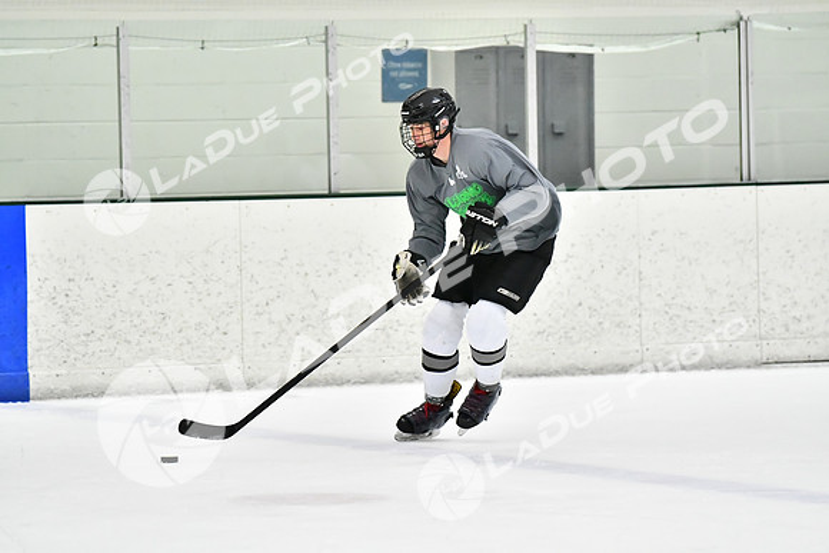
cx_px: 414
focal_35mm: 195
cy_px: 276
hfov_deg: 10.5
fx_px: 4491
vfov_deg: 7.0
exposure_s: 1/1600
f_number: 2.8
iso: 6400
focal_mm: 130
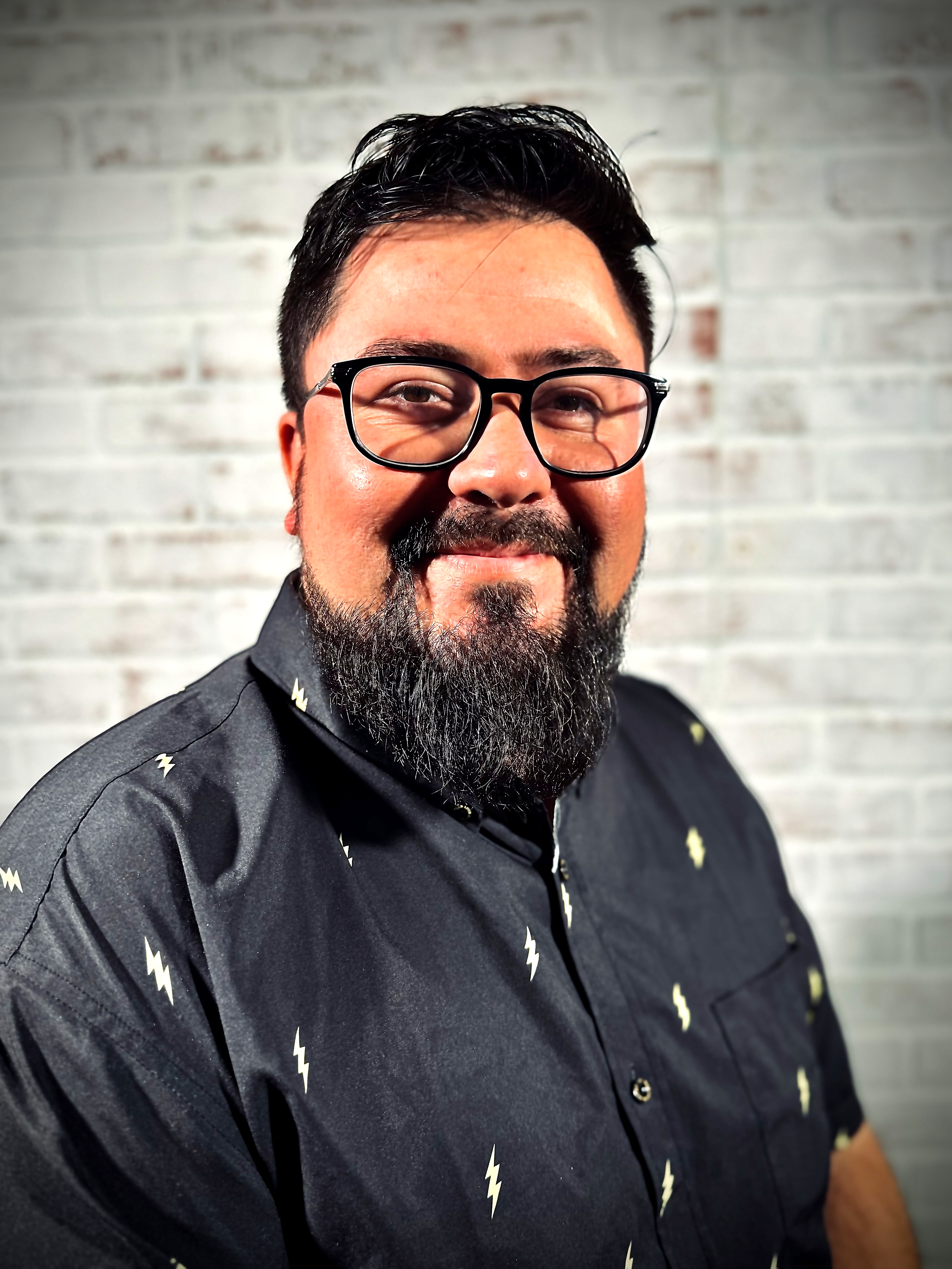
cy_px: 634
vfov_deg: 71.6
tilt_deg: -5.7
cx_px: 476
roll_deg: +1.5
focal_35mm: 24
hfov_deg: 56.8
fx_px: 880
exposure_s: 1/62
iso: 64
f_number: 1.78
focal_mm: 6.76
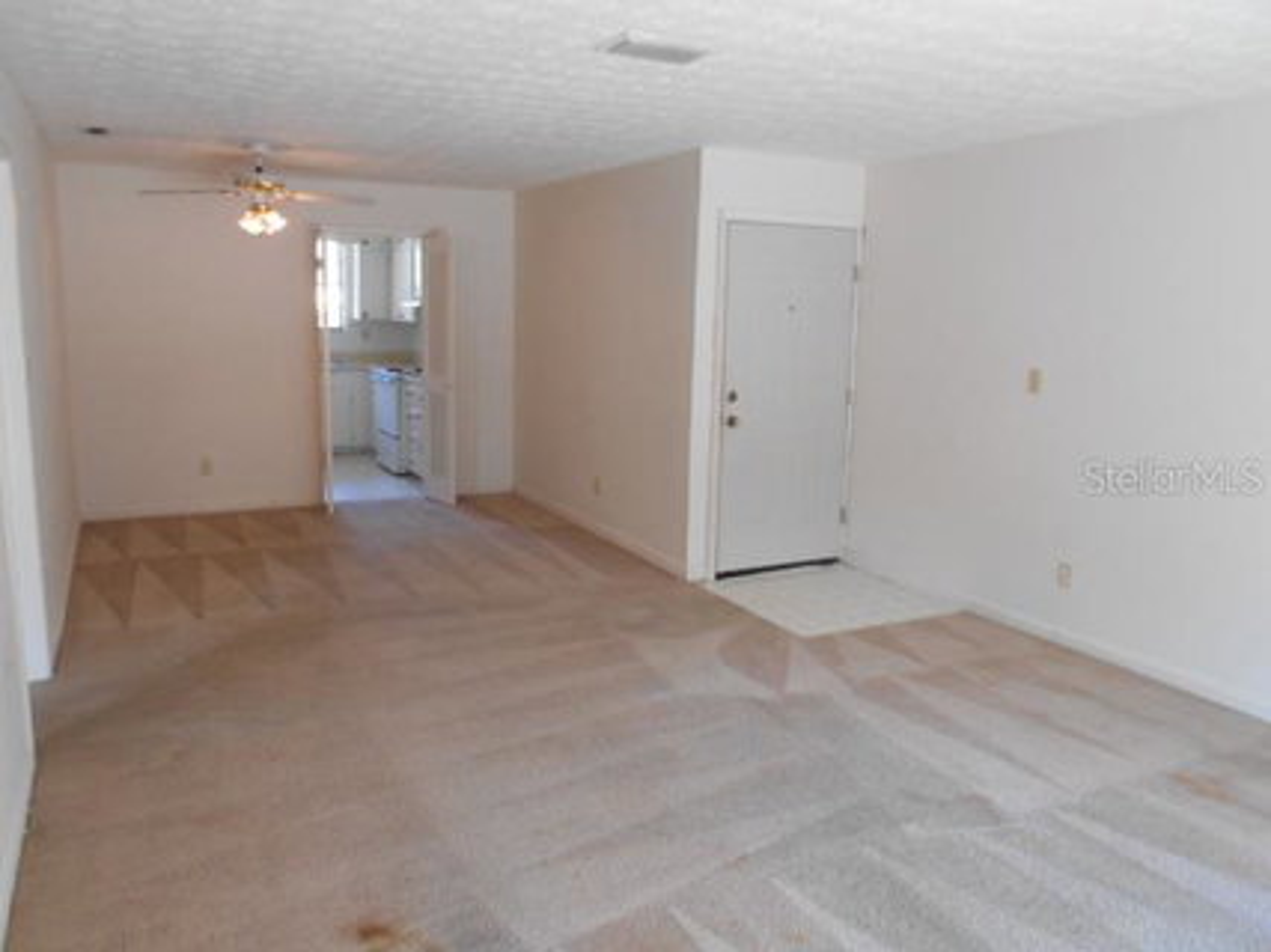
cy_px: 476
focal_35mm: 26
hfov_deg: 67.3
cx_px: 636
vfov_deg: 53.0
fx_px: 954
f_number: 3.2
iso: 220
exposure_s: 1/30
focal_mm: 4.6
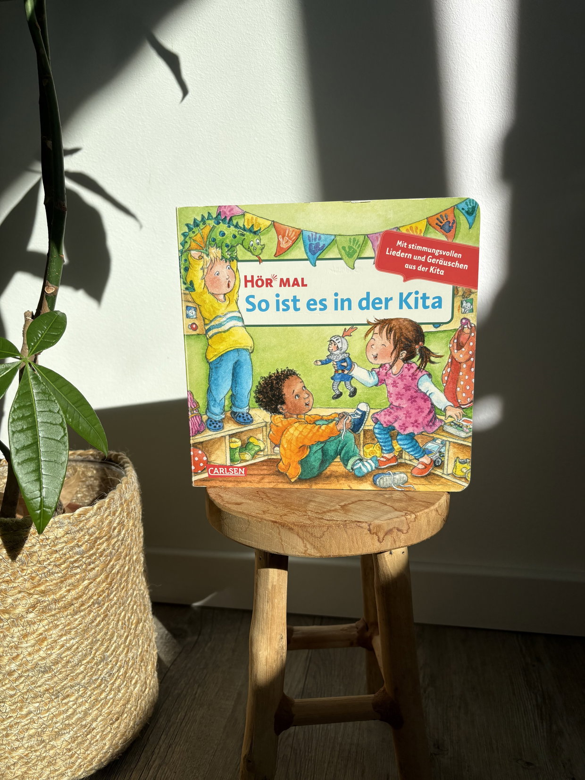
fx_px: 586
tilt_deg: -10.6
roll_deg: +0.5
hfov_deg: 53.1
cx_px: 292
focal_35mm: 26
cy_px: 390
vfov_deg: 67.3
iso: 50
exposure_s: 1/2141
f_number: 1.6
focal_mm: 5.96
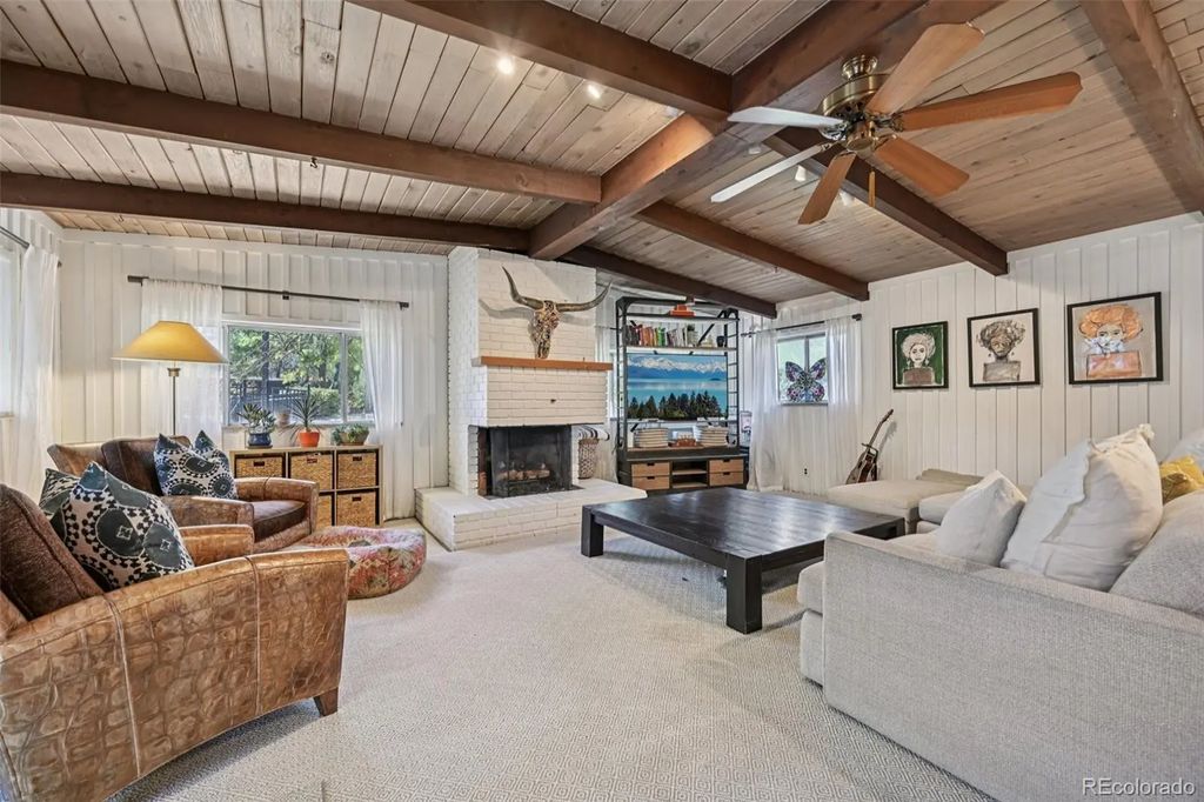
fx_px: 468
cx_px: 602
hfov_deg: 104.3
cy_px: 401
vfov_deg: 81.2
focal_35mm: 14
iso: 250
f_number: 7.1
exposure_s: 1/15
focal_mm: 14
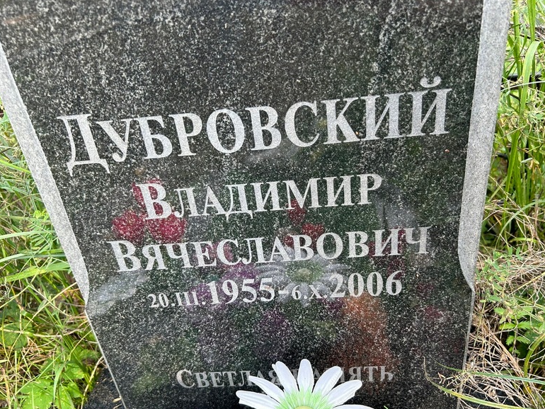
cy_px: 211
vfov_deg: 51.4
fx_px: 425
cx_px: 280
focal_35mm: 27
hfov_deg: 65.3
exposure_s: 1/171
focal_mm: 5.7
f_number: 1.5
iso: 64
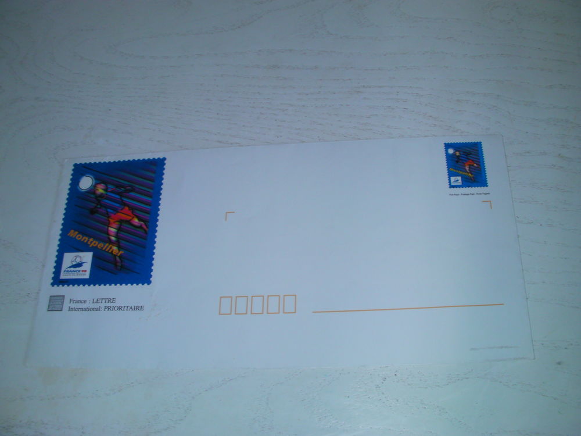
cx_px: 290
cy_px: 218
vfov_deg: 37.7
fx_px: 638
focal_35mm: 38
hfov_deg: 49.0
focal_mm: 6.3
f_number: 5.6
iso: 62
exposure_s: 1/30
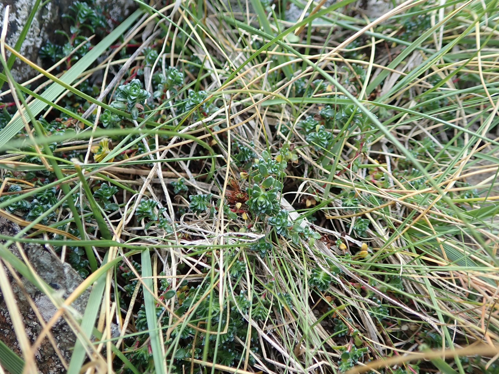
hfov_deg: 60.0
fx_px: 432
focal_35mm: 30
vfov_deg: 46.8
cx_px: 250
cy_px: 187
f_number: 2.3
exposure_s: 1/100
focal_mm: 5.5
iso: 100
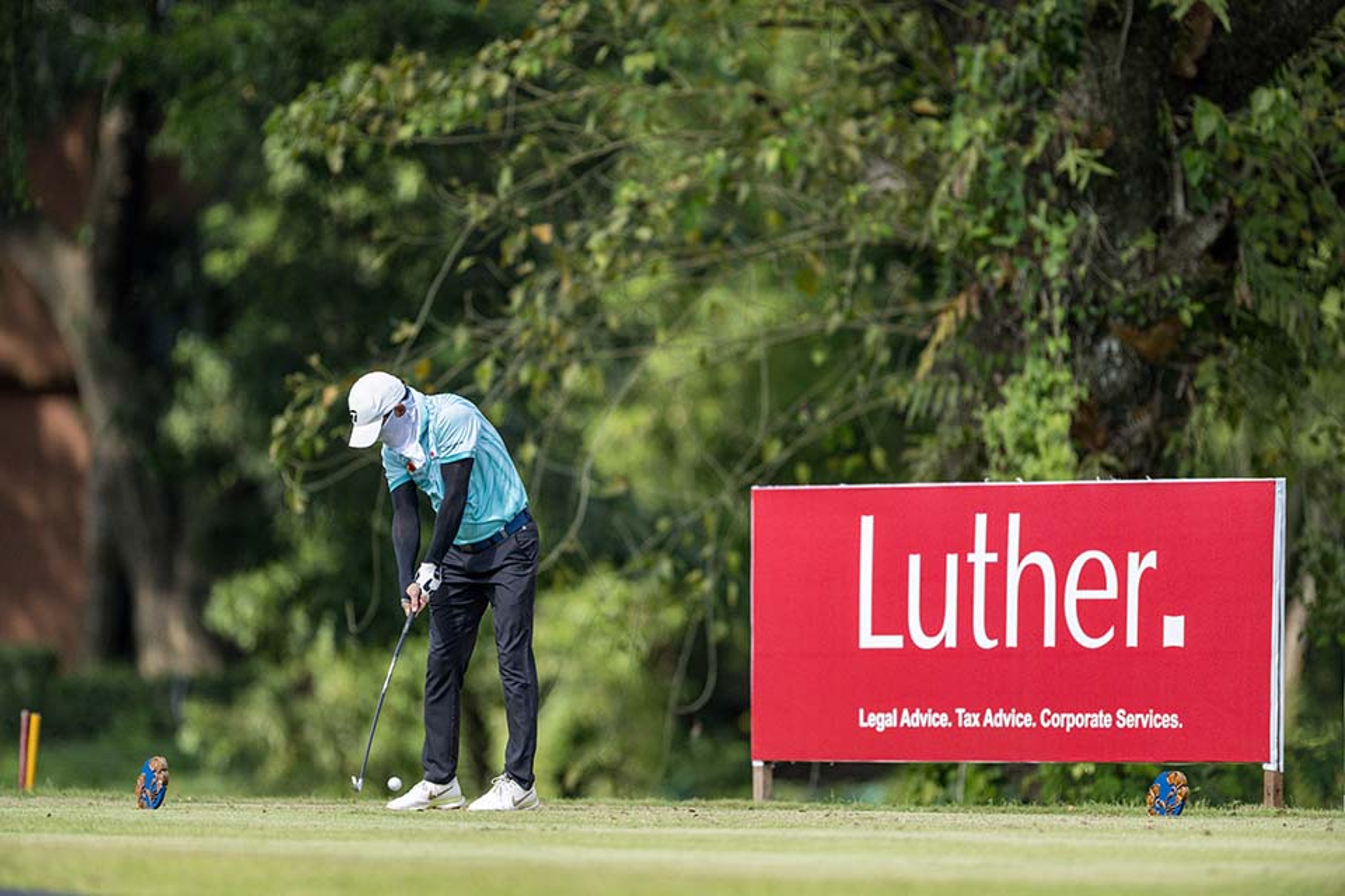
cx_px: 672
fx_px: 14943
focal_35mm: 400
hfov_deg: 5.2
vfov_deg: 3.4
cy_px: 448
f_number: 2.8
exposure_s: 1/6400
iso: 1600
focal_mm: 400
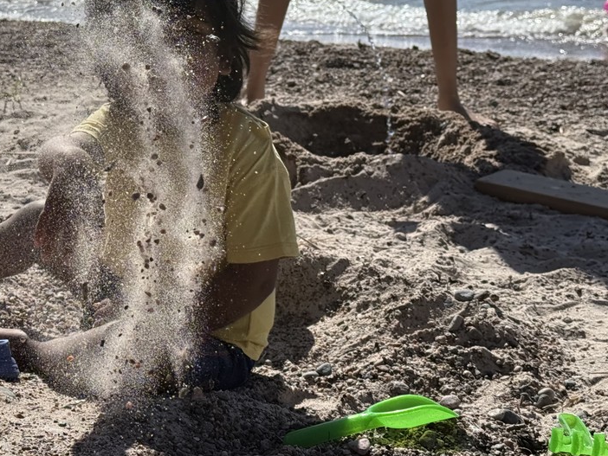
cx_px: 129
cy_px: 106
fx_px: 1441
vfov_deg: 17.9
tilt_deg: -14.0
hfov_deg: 23.5
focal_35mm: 82
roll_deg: +2.1
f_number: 1.78
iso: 100
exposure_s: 1/6536
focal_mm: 6.76
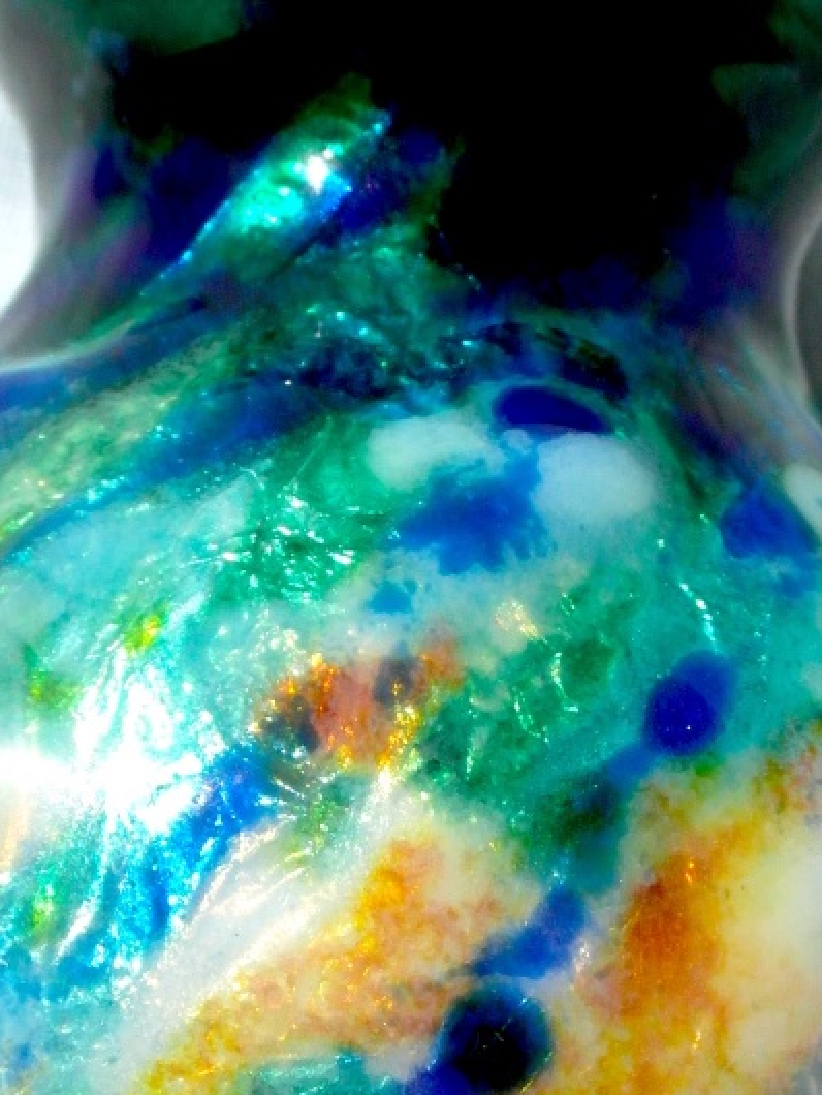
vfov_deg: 16.3
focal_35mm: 120
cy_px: 841
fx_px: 3796
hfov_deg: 12.4
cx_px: 349
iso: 80
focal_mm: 8.7
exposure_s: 1/500
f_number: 6
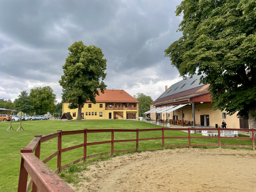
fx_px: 192
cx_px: 128
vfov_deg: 53.1
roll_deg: +0.4
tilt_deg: +6.2
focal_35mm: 26
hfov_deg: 67.3
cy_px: 96
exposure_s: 1/720
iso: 32
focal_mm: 4.2
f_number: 1.6
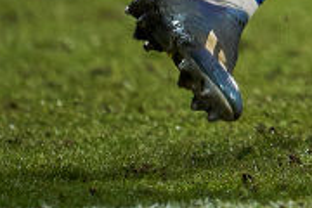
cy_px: -349
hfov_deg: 0.9
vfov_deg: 0.6
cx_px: 721
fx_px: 19715
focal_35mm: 2275
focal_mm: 400
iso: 5000
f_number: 2.8
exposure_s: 1/1600
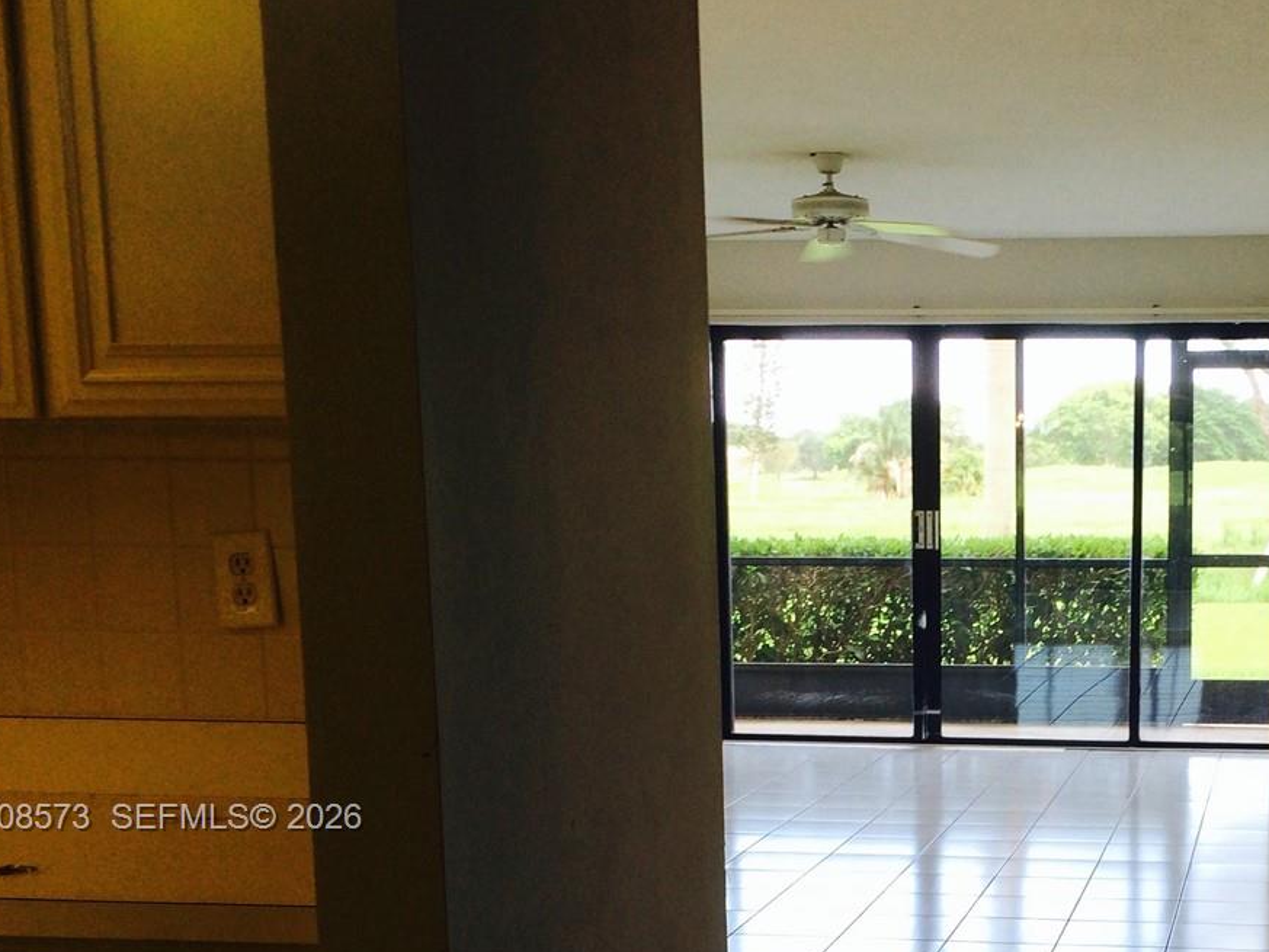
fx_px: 2017
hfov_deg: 33.6
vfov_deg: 25.9
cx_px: 1073
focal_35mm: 55
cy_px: 820
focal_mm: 4.12
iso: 50
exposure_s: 1/60
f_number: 2.2
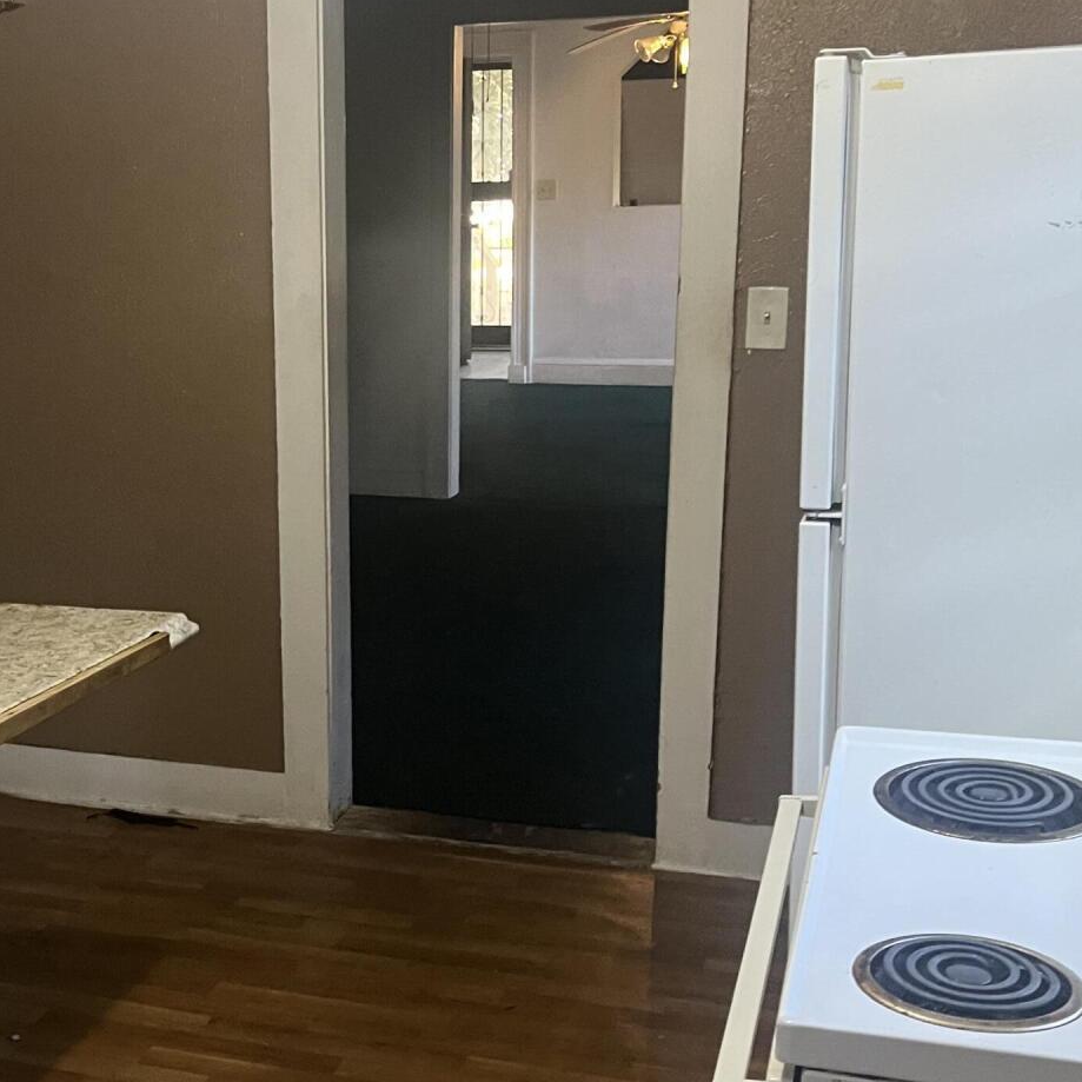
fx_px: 1768
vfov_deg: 34.0
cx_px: 298
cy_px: 564
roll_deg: +1.9
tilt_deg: -12.8
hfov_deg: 33.5
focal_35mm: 50
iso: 400
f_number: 1.6
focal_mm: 5.1
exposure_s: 1/60
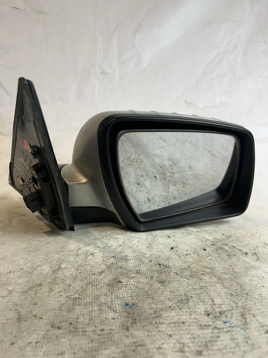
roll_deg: -2.2
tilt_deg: -10.1
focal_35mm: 26
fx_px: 268
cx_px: 134
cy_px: 179
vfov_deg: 67.3
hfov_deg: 53.1
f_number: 1.5
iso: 32
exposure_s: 1/120
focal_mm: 5.7
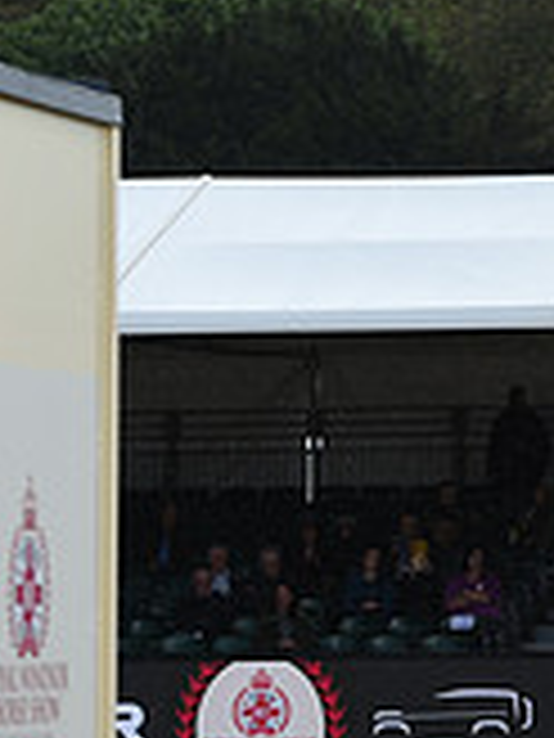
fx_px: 7127
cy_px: 194
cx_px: 1230
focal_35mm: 334
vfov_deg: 5.9
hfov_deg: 4.4
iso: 280
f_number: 5
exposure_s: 1/1250
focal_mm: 98
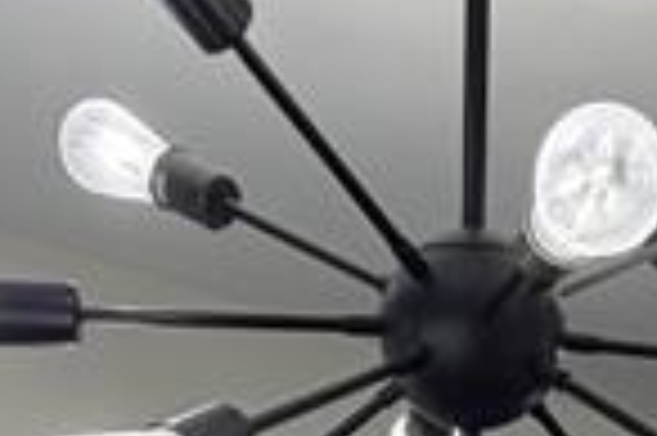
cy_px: 1092
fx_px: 1859
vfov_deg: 11.0
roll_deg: -1.2
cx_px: 608
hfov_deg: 19.6
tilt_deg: -10.3
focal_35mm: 102
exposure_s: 1/120
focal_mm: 2.22
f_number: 2.2
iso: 100
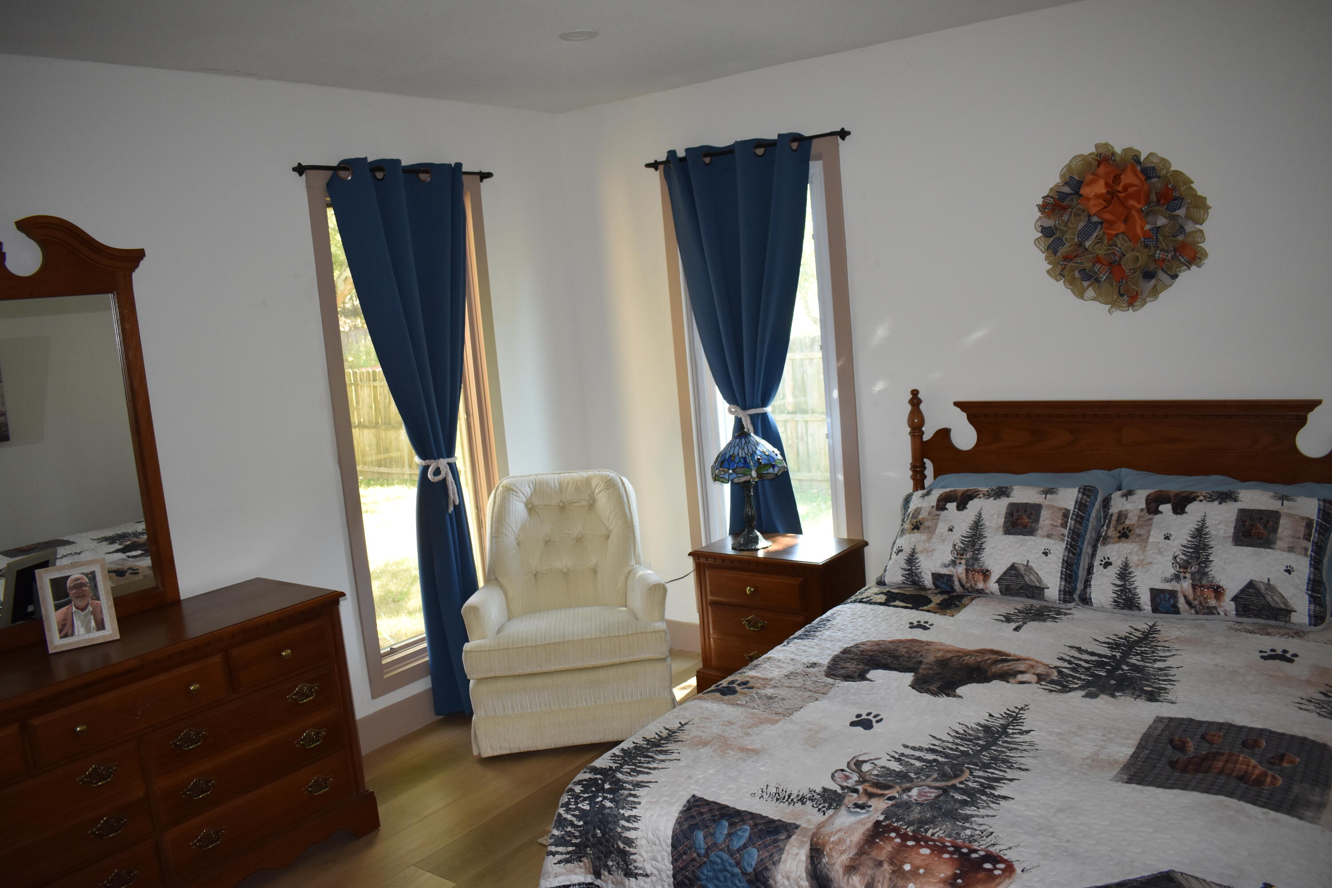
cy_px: 444
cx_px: 666
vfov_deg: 47.9
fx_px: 999
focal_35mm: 27
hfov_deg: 67.4
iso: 800
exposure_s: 1/60
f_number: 3.5
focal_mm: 18
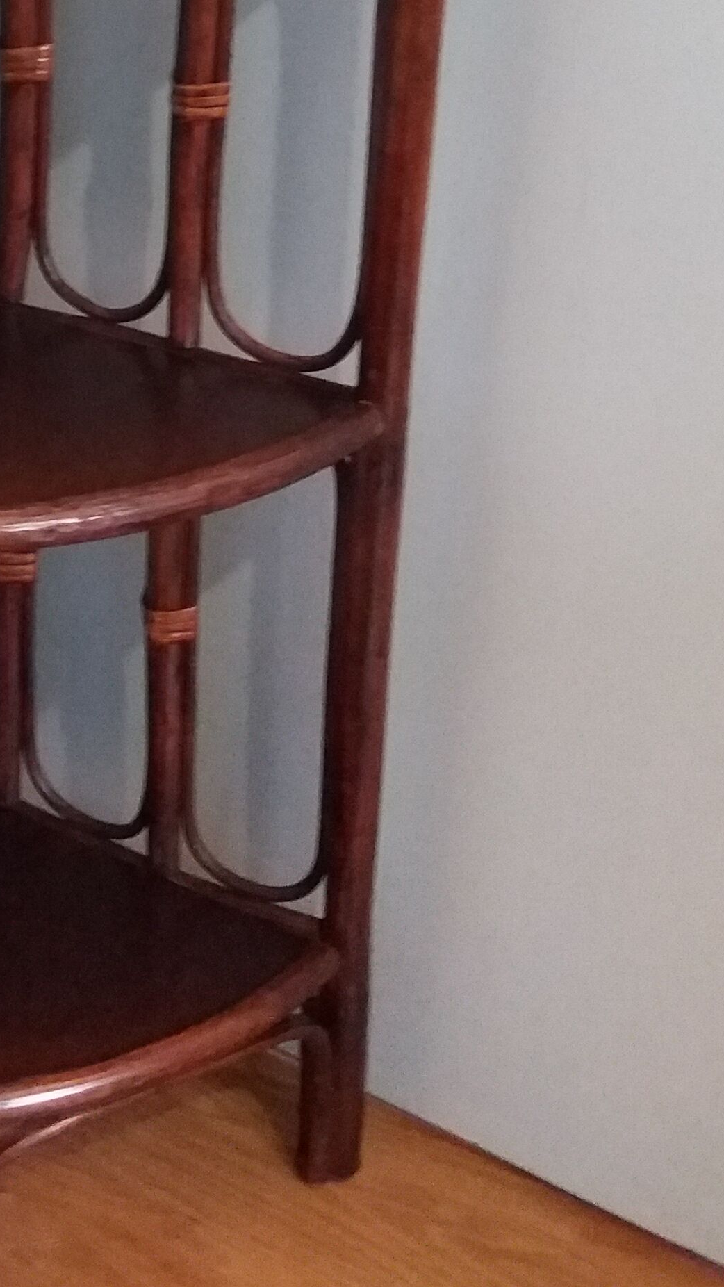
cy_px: 187
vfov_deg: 30.0
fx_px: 2320
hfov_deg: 17.2
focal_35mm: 68
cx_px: -54
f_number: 1.9
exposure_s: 1/17
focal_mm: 3.7
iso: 500
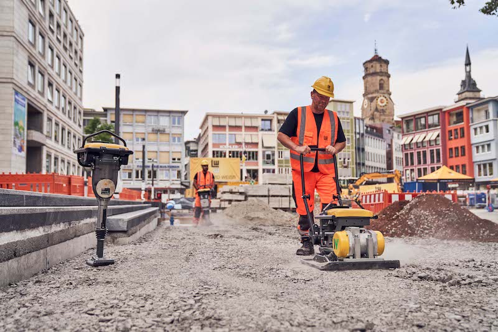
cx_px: 249
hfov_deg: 55.8
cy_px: 166
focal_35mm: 34
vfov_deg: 38.9
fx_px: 470
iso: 200
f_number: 2.8
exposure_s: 1/2000
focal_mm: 34
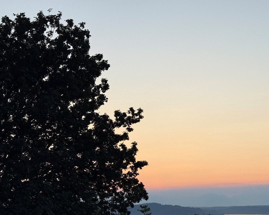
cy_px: 160
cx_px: 195
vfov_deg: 20.3
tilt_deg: +5.2
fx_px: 597
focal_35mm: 75
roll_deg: +0.4
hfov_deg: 25.2
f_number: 1.78
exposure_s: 1/1100
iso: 80
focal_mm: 6.76
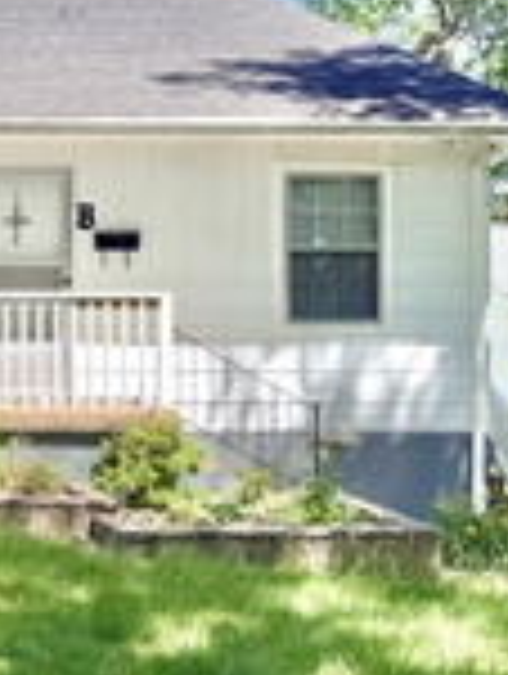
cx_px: -198
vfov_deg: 30.2
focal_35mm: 64
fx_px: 1249
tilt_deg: -0.3
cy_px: 279
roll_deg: +1.3
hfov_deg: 20.5
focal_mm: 6.76
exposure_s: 1/2907
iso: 80
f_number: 1.78
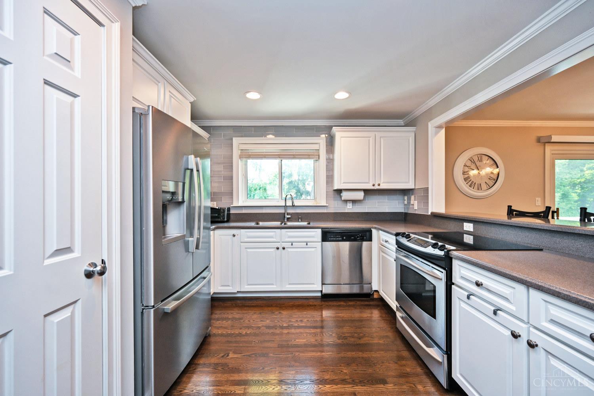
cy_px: 198
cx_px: 297
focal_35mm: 14
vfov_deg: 79.2
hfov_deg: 102.3
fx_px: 239
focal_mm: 14.5
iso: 200
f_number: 4.5
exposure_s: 1/80
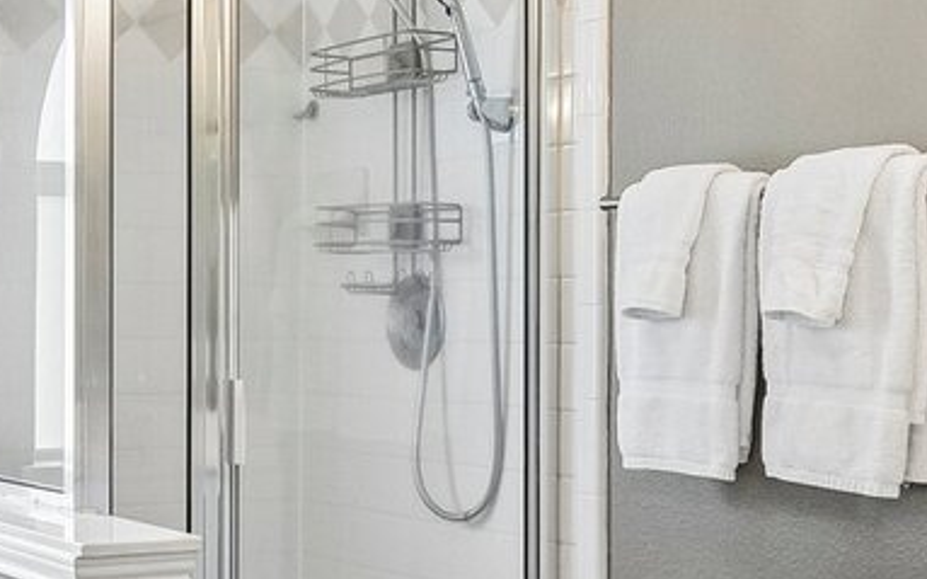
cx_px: -12
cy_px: 320
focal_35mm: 69
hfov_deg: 27.9
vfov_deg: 18.8
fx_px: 1742
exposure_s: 1/20
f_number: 8
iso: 400
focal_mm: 16
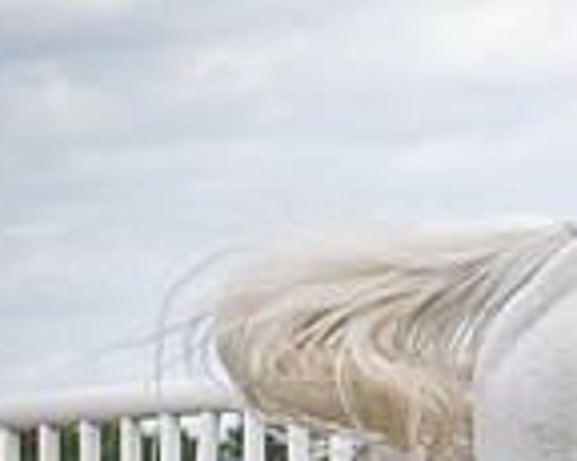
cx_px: 776
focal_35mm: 457
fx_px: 7799
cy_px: 487
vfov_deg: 3.4
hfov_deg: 4.2
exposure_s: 1/1600
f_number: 4
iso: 400
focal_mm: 70
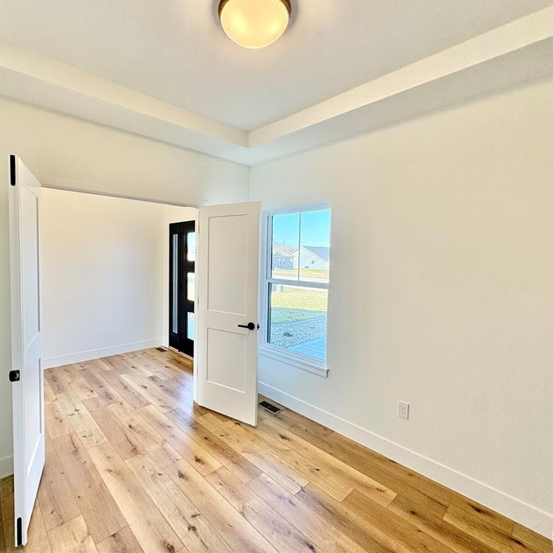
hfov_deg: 83.7
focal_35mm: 17
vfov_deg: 83.9
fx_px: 307
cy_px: 269
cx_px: 246
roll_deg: -0.7
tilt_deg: -2.2
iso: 80
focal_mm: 2.22
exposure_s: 1/133
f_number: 2.2
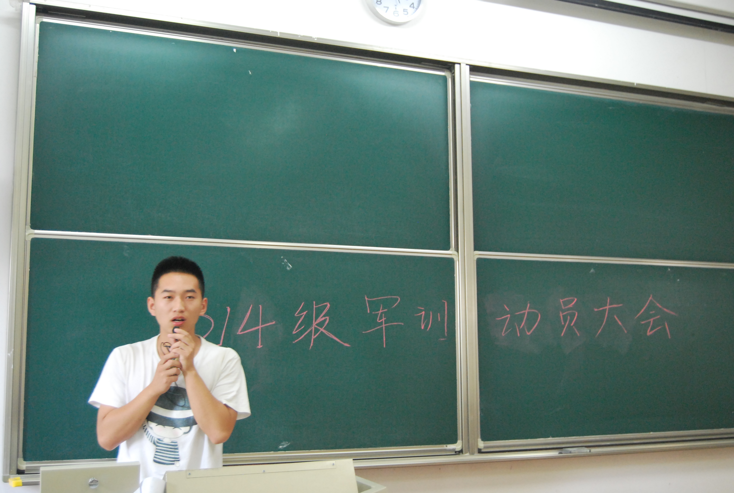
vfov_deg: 30.0
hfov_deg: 43.5
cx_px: 367
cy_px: 246
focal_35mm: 45
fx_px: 919
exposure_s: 1/30
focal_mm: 30
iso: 1100
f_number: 4.2
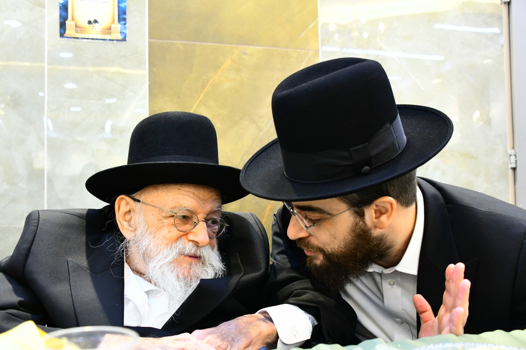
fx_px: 541
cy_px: 188
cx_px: 248
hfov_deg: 51.9
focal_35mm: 37
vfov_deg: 35.9
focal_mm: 34
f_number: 5.6
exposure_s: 1/160
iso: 4000
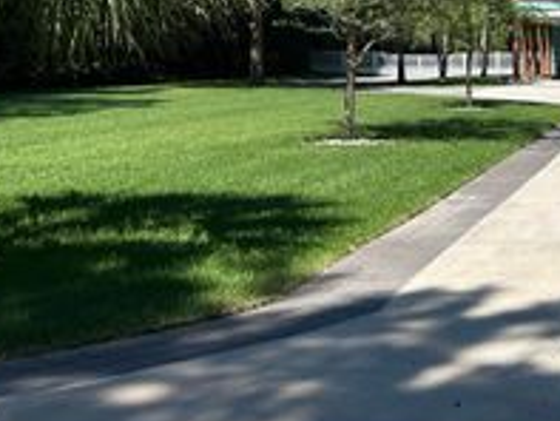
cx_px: 671
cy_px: 75
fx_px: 1068
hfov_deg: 26.2
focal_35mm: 66
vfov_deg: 21.9
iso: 50
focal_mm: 5.7
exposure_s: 1/3831
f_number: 1.5
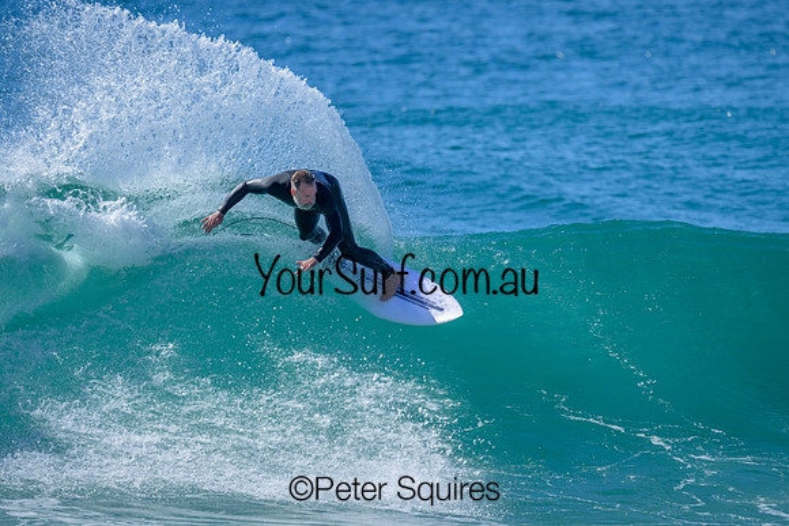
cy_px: 262
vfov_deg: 1.6
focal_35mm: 858
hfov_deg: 2.4
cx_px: 423
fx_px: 18811
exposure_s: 1/2000
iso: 360
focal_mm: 800
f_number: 6.3
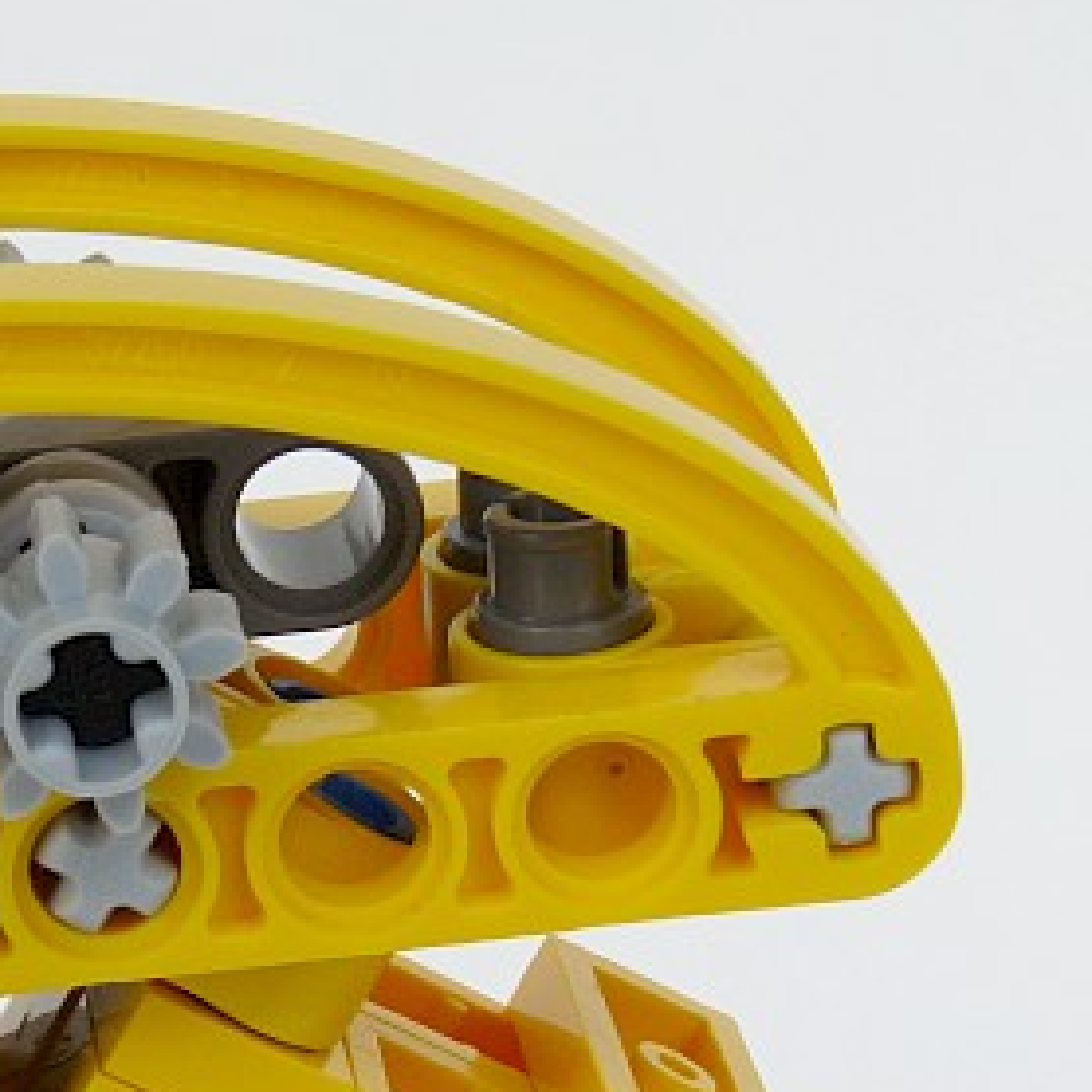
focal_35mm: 171
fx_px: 6103
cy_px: 821
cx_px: 212
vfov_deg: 10.2
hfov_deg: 10.2
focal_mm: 14.9
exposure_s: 1/60
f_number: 8
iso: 100
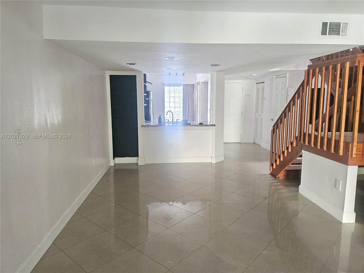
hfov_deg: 73.9
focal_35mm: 23
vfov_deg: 58.9
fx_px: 242
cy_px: 136
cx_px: 182
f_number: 1.8
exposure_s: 1/120
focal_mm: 5.4
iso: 1000
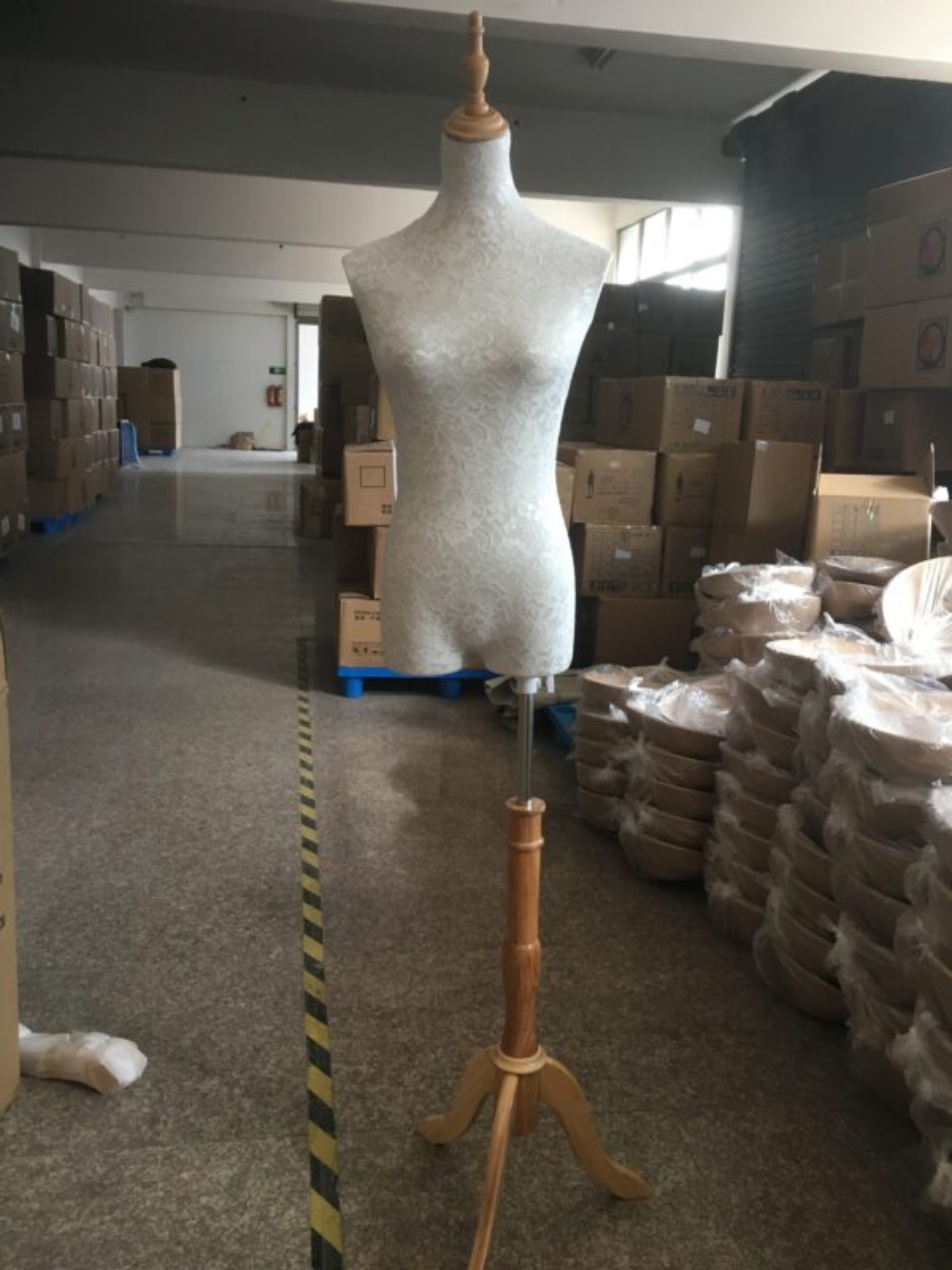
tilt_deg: -11.0
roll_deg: -3.5
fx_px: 1063
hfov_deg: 48.2
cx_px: 476
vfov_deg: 61.7
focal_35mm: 29
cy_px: 635
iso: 100
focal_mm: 4.15
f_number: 2.2
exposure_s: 1/33
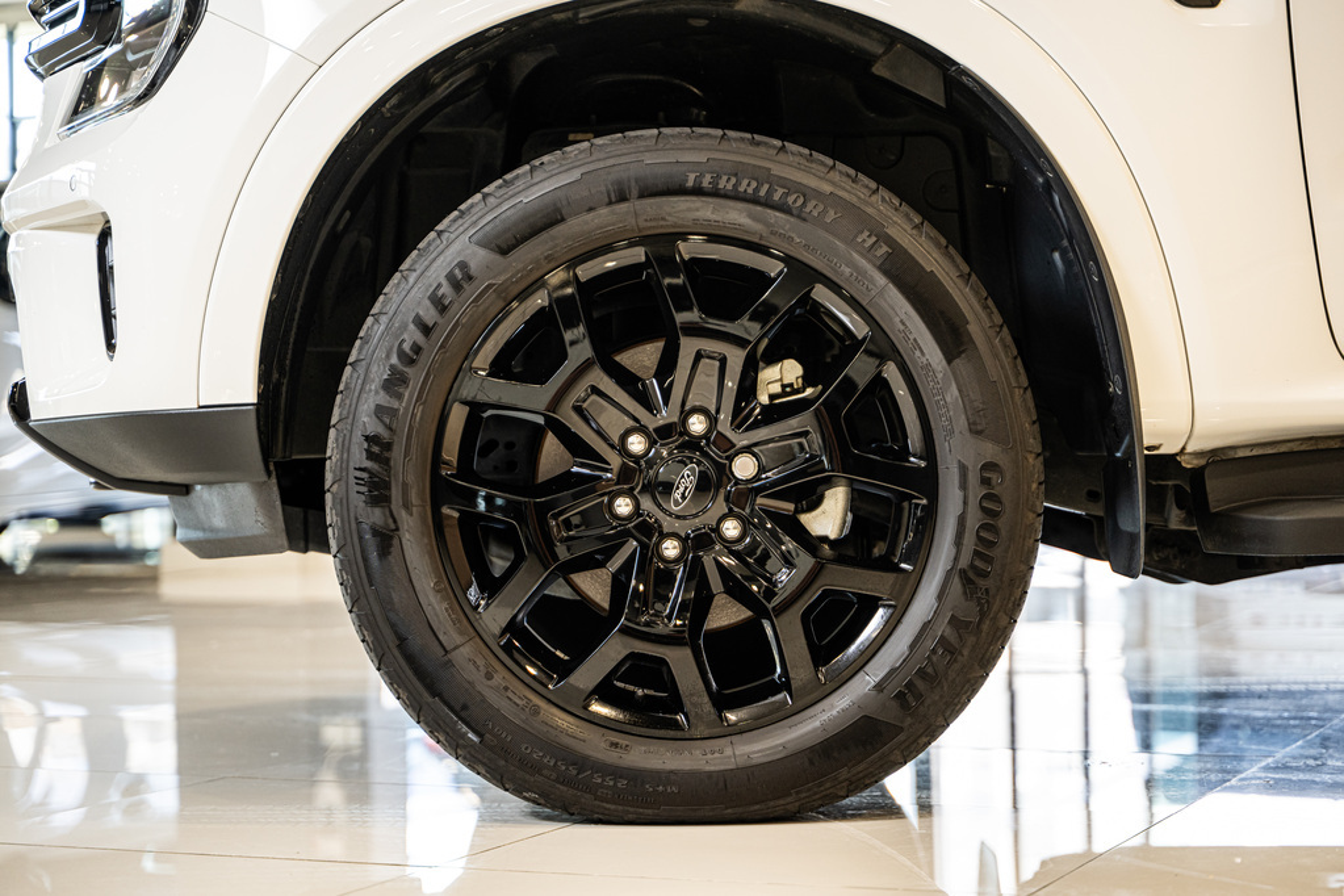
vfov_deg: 18.2
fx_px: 2800
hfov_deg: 27.0
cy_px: 448
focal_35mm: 75
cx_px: 672
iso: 640
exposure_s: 1/125
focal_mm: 75
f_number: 2.8
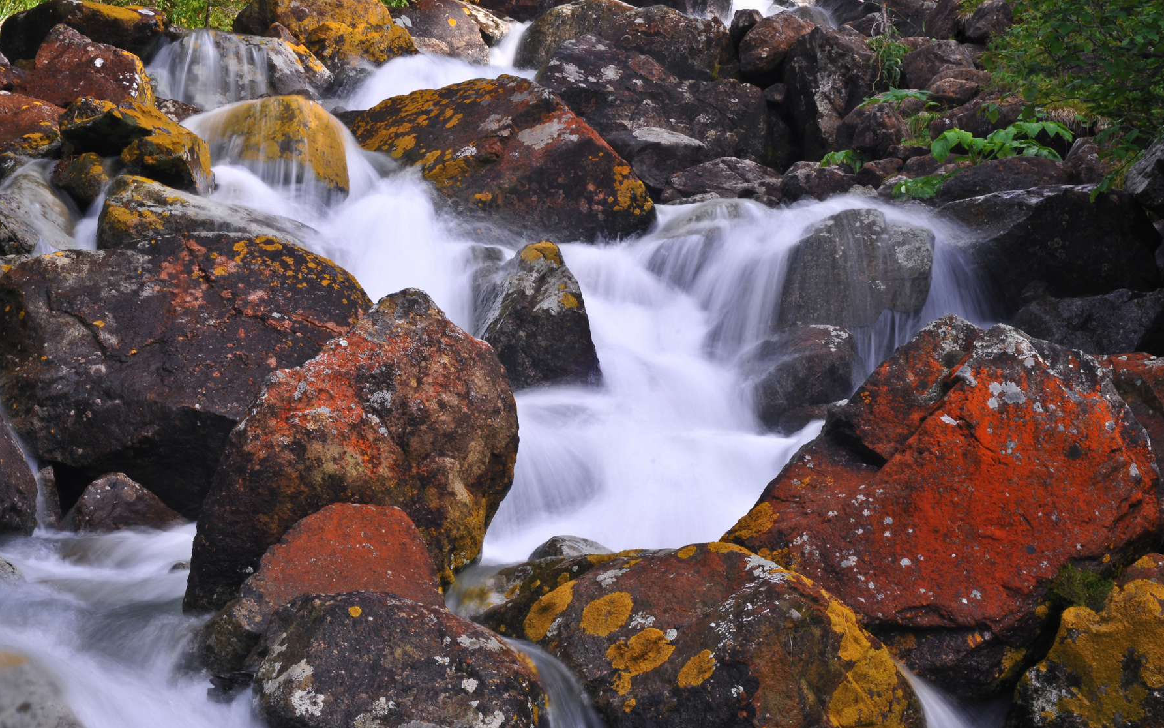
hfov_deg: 26.8
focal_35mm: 77
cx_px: 584
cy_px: 369
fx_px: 2443
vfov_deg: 16.9
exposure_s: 1/2.5
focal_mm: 50
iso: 100
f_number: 22
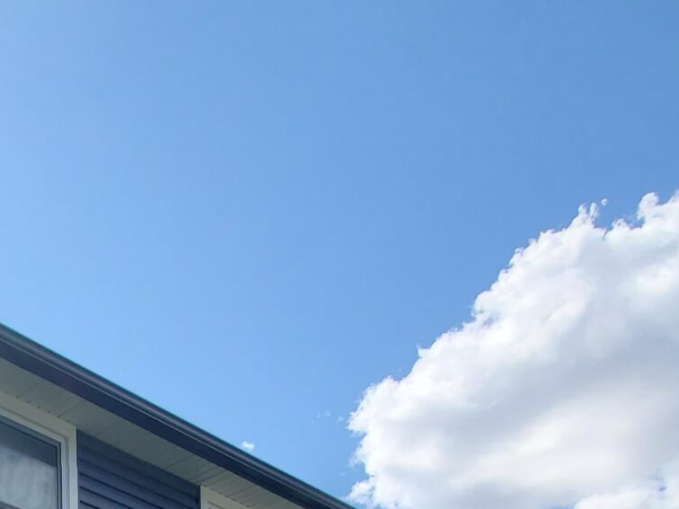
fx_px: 863
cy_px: 819
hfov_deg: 36.7
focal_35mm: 44
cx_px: -57
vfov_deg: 23.8
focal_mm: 1.8
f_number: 2.2
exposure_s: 1/947
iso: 50
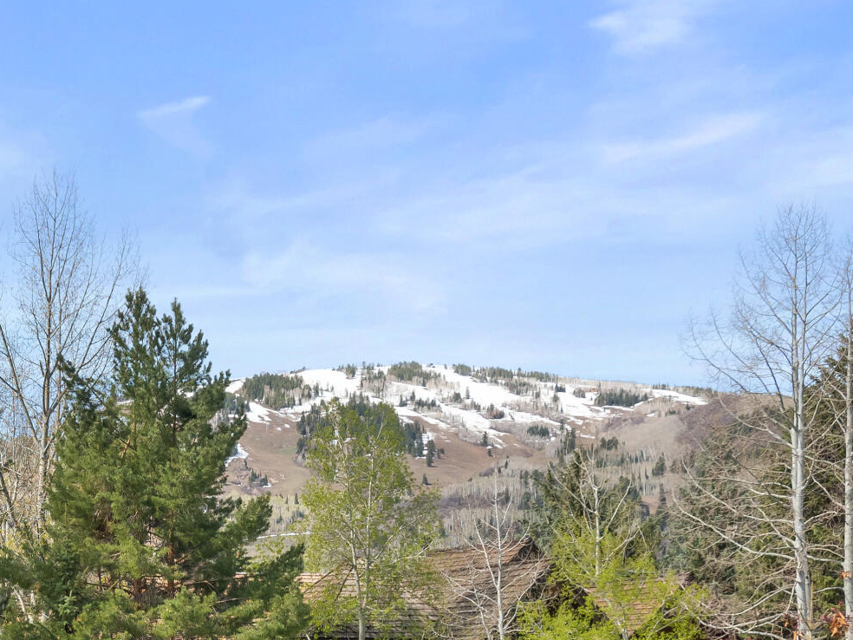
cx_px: -6
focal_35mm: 88
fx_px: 2168
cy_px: 662
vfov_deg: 16.4
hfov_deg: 21.5
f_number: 7.1
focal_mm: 30
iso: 320
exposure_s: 1/1250
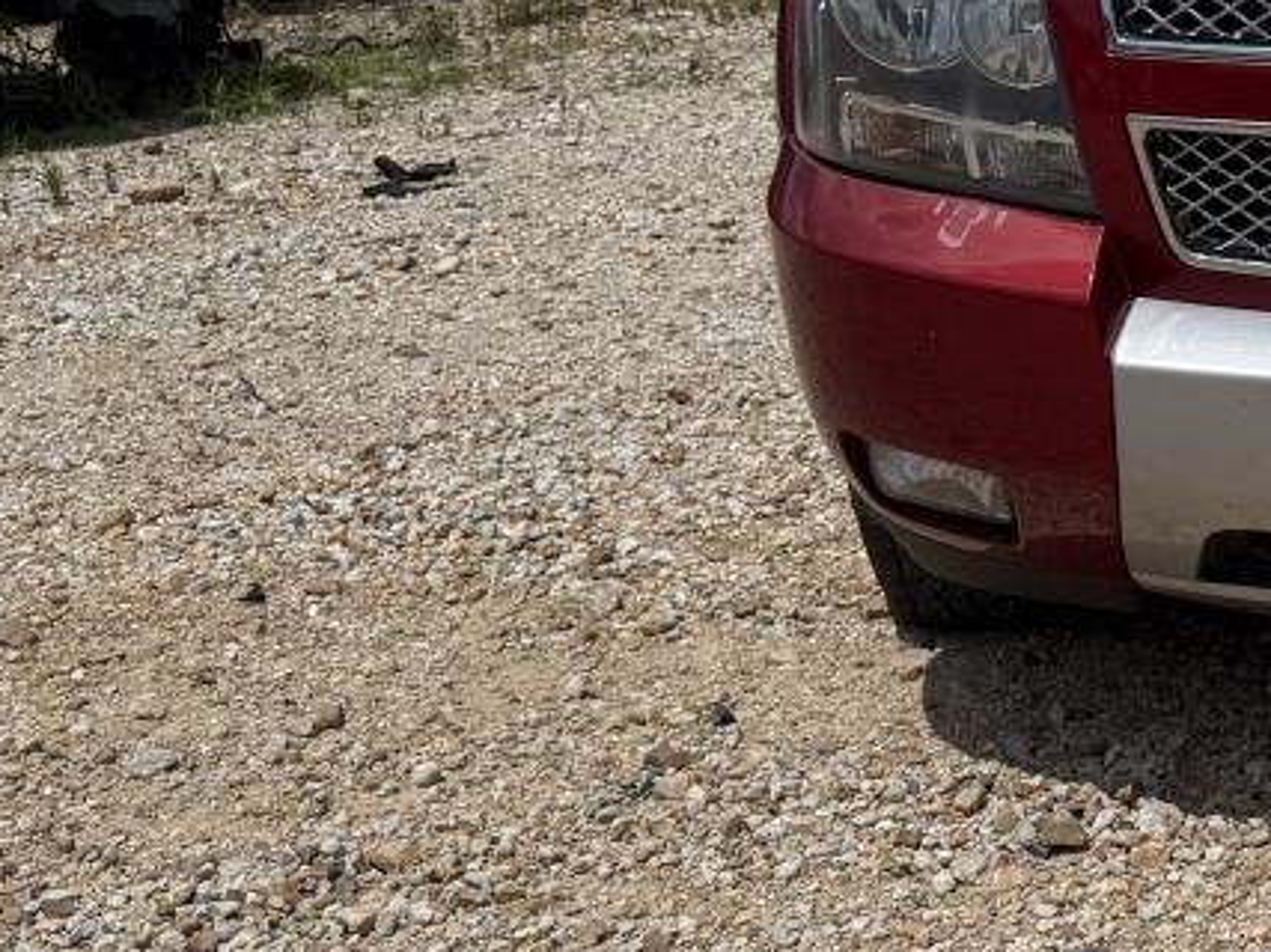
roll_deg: -2.2
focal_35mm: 72
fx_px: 2643
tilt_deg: -16.7
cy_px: 497
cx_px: 1604
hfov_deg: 24.1
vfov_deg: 20.4
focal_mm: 6.76
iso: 80
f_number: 1.78
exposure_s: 1/11905
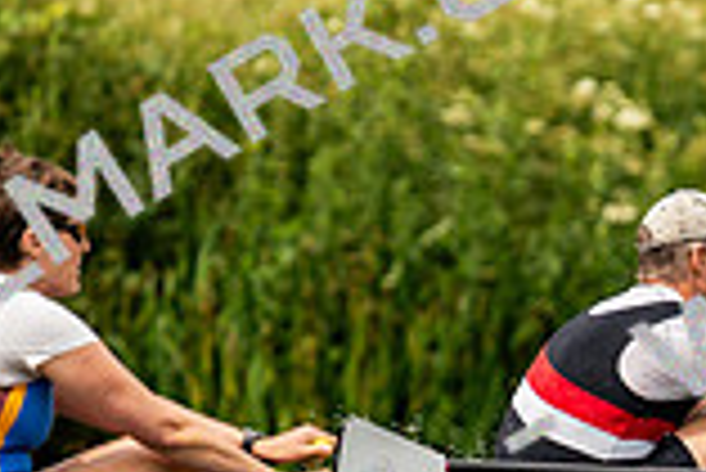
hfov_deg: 0.9
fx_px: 43596
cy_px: 411
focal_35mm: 2221
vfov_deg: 0.6
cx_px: 1187
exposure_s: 1/2000
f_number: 6.3
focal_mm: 600
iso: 250
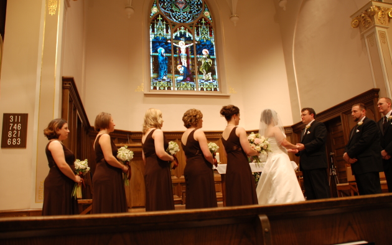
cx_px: 197
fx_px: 299
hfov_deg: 66.5
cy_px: 127
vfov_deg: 44.5
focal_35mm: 28
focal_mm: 18
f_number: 3.5
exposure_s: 1/4
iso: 100
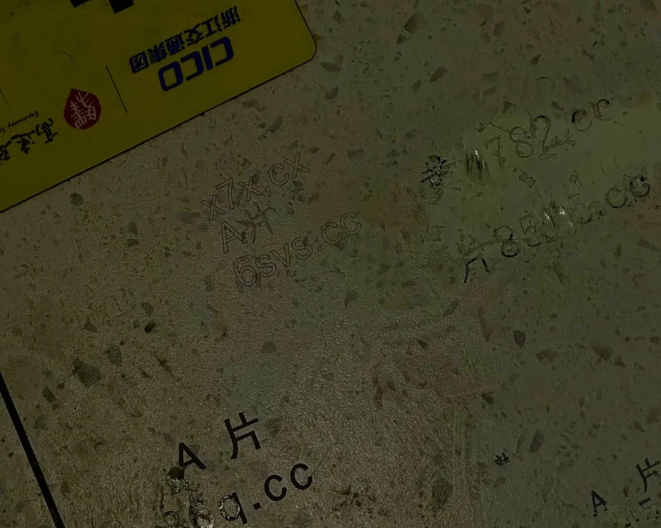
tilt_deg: -76.2
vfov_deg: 15.2
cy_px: 134
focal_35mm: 101
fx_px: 1975
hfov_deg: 19.0
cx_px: 332
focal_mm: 9
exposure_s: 1/34
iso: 800
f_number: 2.8
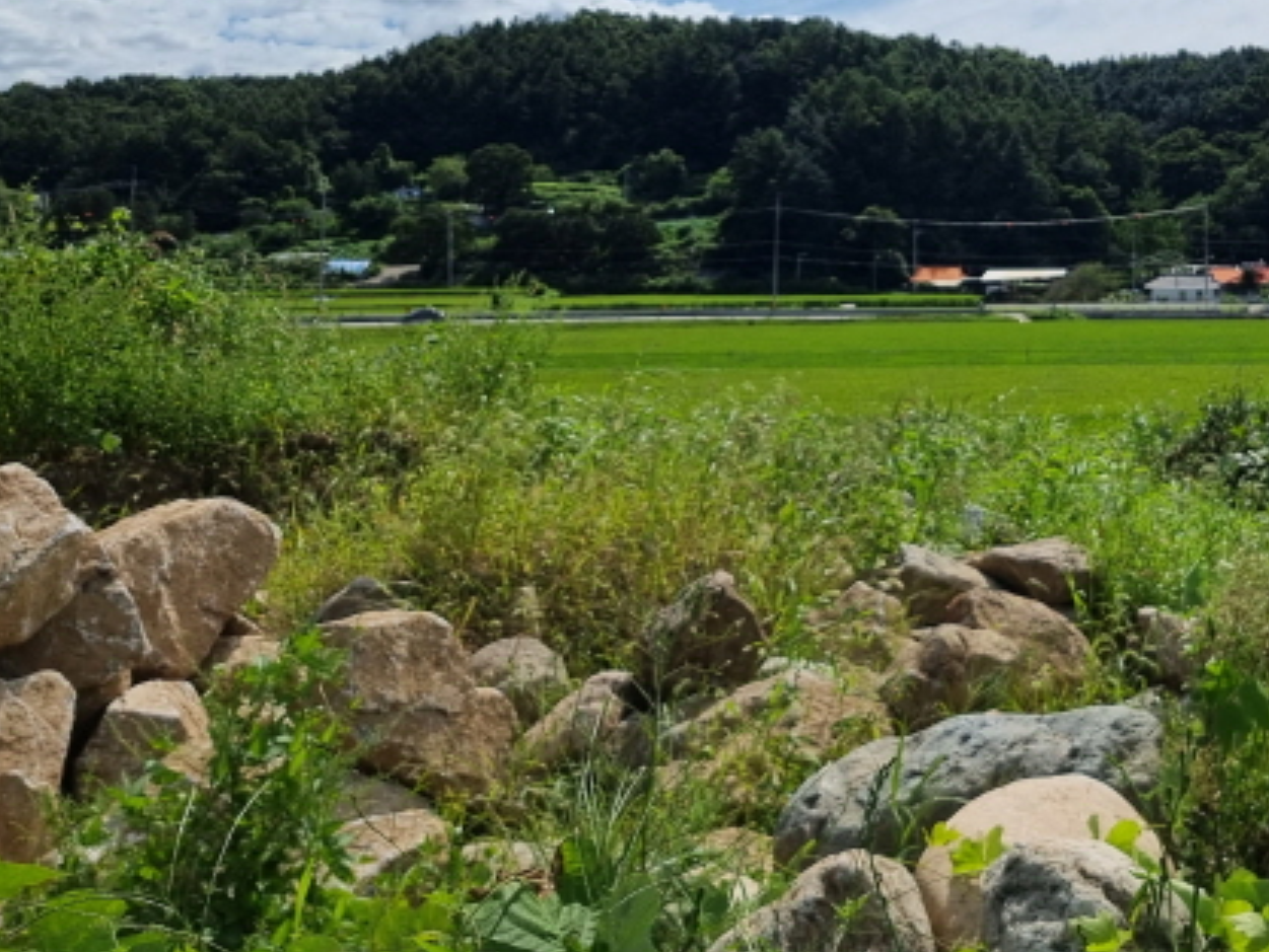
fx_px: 1687
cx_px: 1032
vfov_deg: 30.3
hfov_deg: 39.5
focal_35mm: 46
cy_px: 109
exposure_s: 1/3056
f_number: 1.8
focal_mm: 6.7
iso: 50
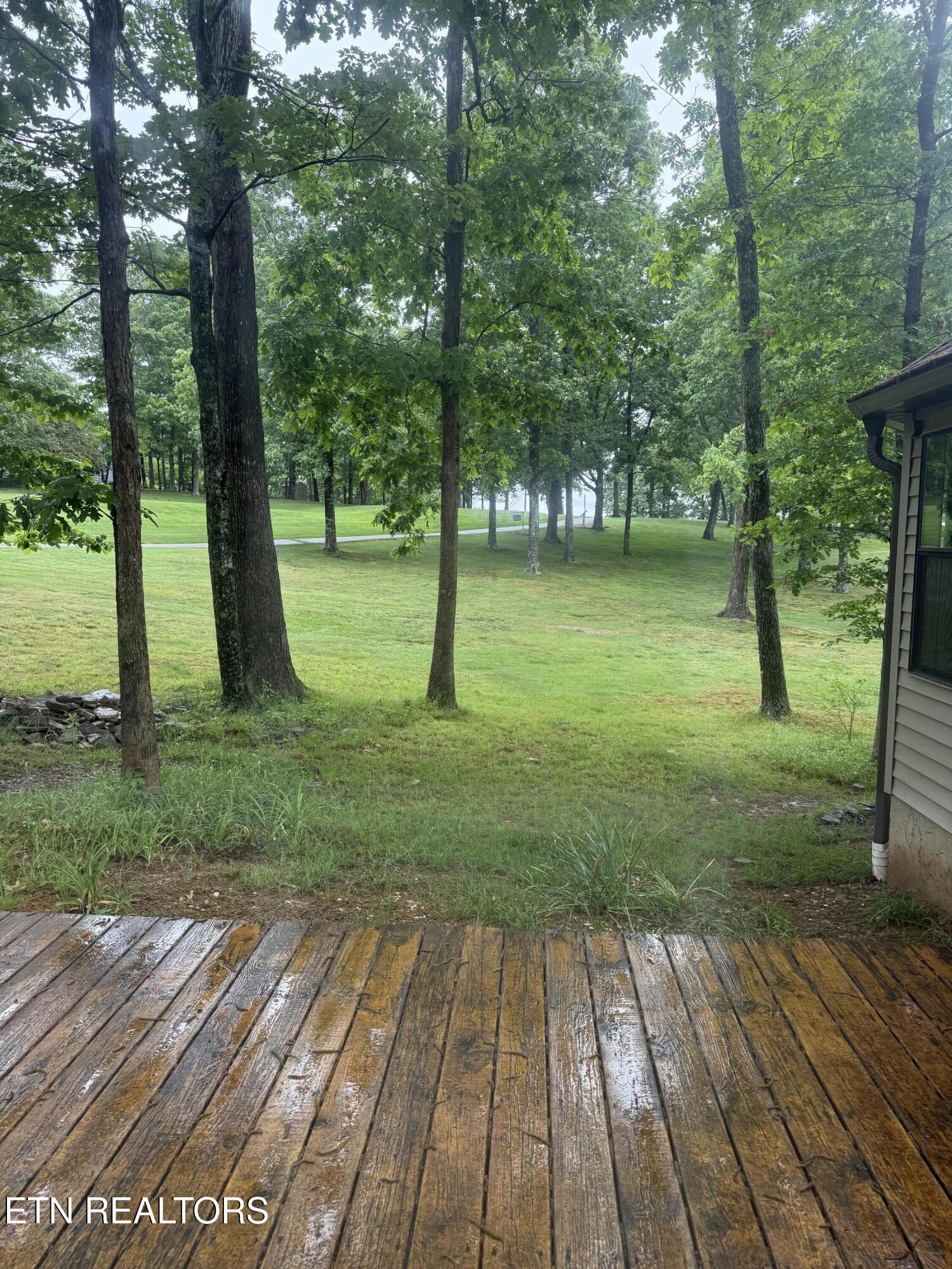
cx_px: 476
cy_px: 634
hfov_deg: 56.8
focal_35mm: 24
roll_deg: -0.8
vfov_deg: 71.6
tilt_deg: -5.9
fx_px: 880
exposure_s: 1/280
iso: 100
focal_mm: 6.76
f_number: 1.78
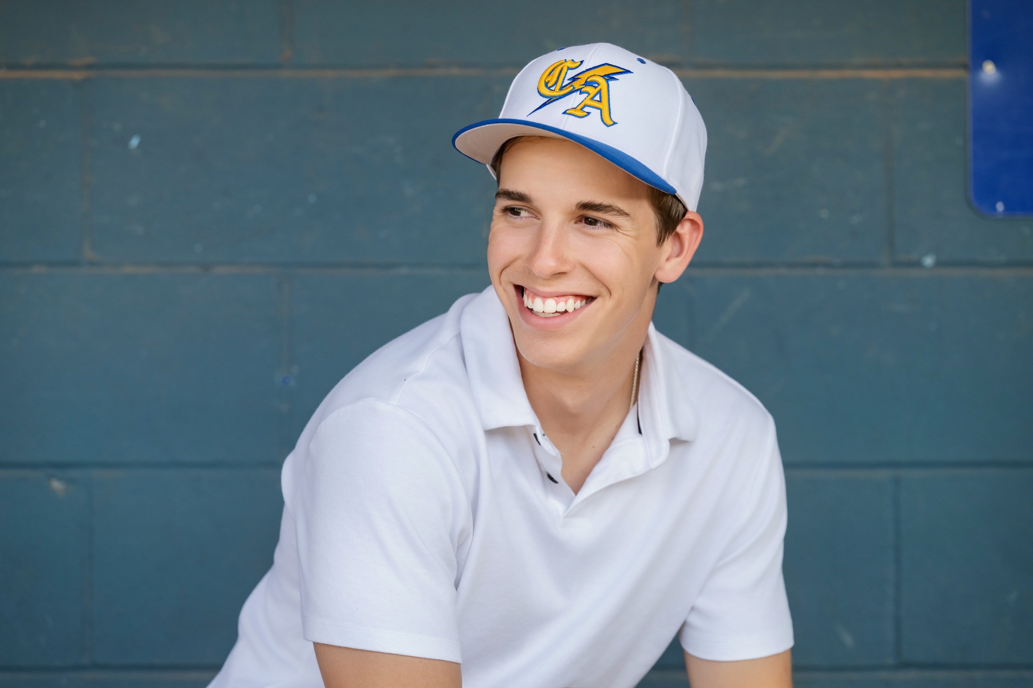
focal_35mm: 130
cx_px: 516
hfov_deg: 15.8
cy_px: 344
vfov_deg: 10.5
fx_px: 3730
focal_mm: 130
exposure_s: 1/640
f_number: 4
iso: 500
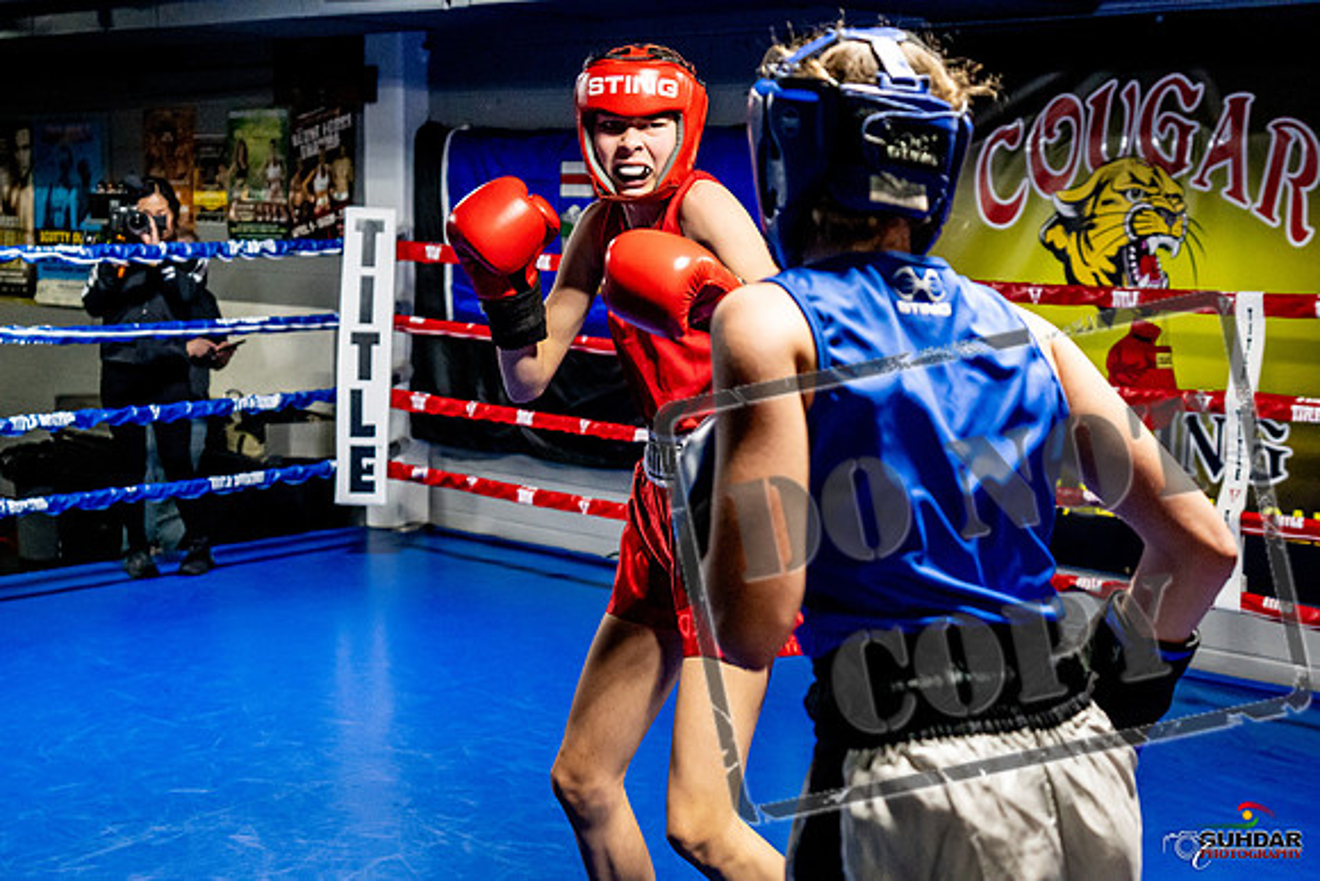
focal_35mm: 52
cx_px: 660
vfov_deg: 26.0
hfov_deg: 38.2
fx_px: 1907
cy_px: 440
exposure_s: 1/800
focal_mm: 35
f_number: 2.8
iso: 5000
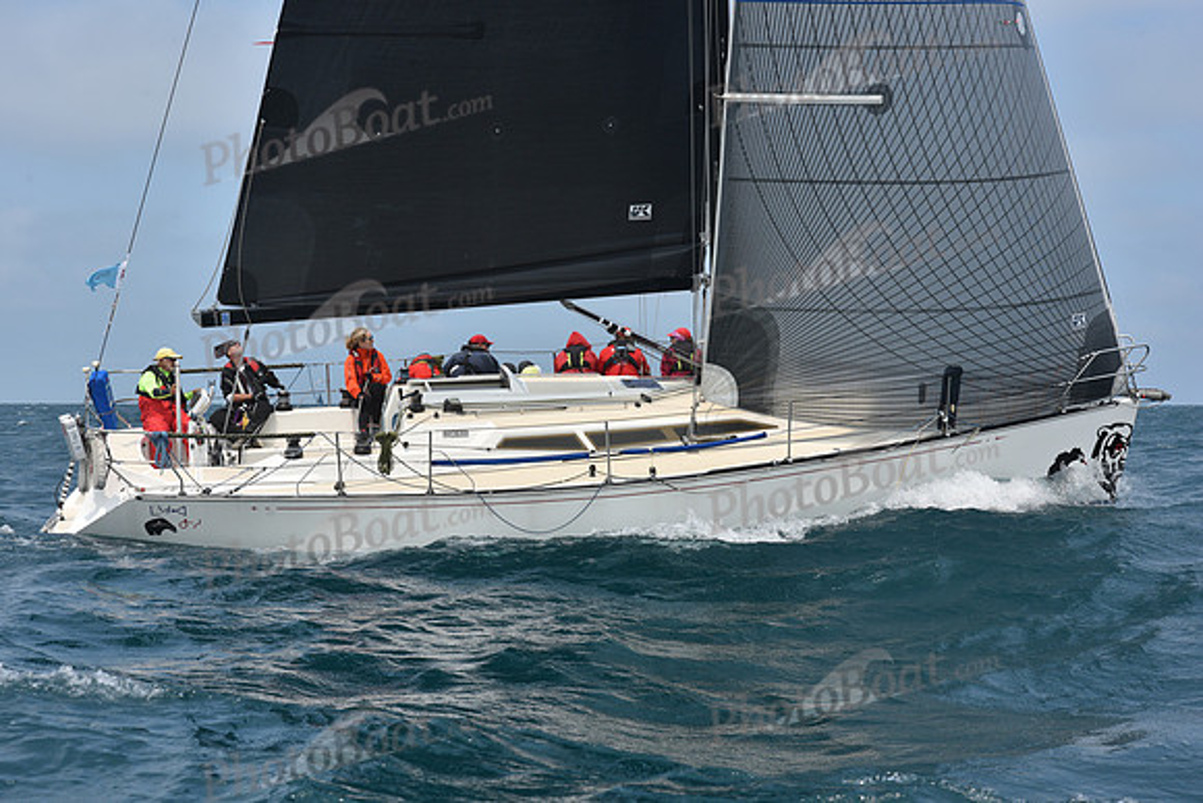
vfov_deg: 19.5
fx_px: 2340
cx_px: 602
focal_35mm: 70
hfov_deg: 28.8
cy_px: 402
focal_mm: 70
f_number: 10
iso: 250
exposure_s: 1/800
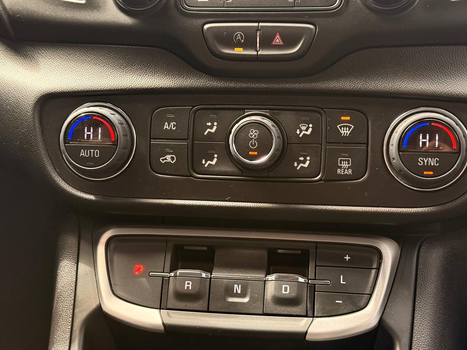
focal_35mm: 58
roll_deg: -0.2
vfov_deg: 25.2
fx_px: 782
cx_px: 224
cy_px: 167
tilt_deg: -13.6
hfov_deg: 33.2
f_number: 1.78
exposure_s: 1/112
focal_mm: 6.76
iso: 200
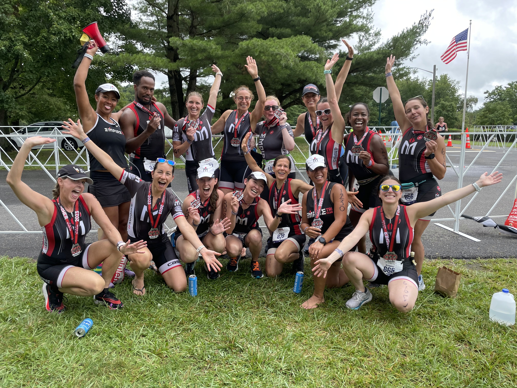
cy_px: 194
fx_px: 388
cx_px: 258
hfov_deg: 67.3
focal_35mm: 26
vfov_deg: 53.1
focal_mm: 4.2
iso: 32
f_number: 1.6
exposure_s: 1/654
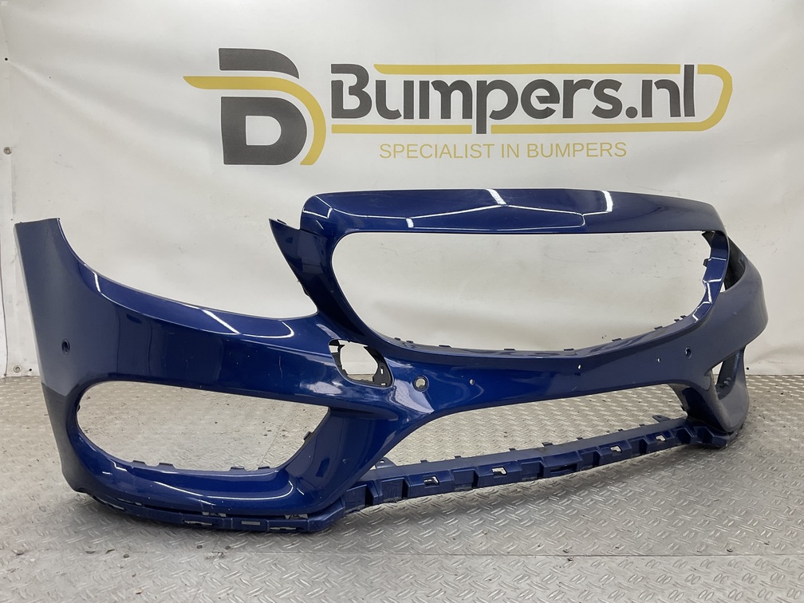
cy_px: 302
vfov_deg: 48.2
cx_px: 402
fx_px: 674
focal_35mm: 29
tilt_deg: -7.5
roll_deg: +0.3
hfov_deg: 61.7
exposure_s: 1/120
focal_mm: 3
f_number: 1.8
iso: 25
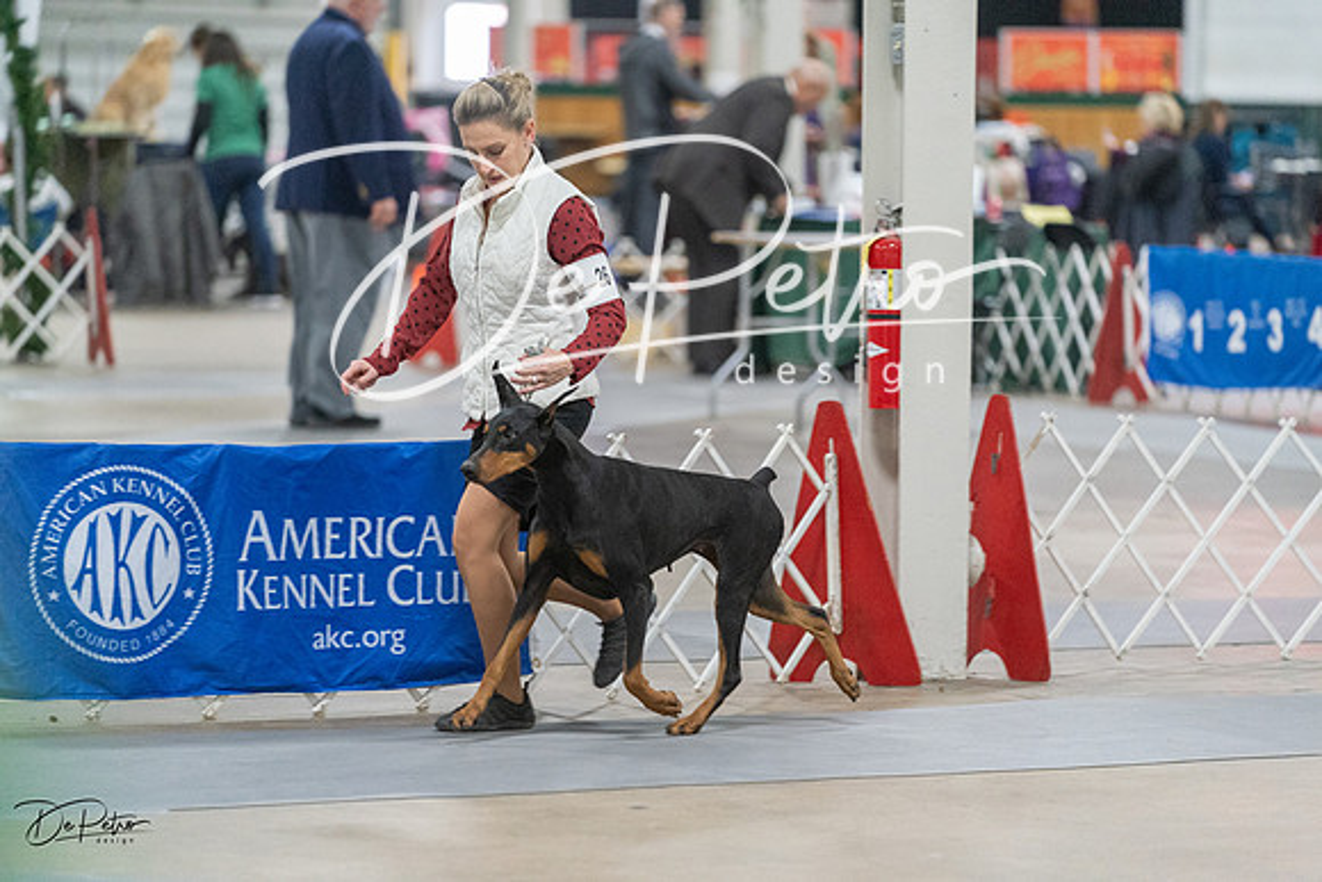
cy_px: 441
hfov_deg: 11.8
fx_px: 6391
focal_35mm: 174
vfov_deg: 7.9
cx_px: 661
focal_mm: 174
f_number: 2.8
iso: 6400
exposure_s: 1/320
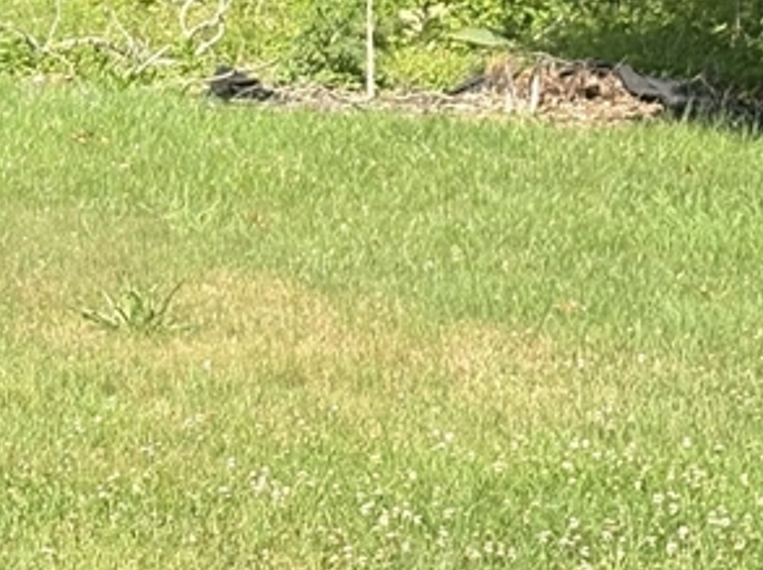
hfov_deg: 10.6
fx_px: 4007
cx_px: -320
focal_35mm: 182
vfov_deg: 8.1
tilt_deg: -0.3
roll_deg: -2.3
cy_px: -109
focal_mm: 5.96
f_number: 1.6
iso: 32
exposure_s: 1/1136
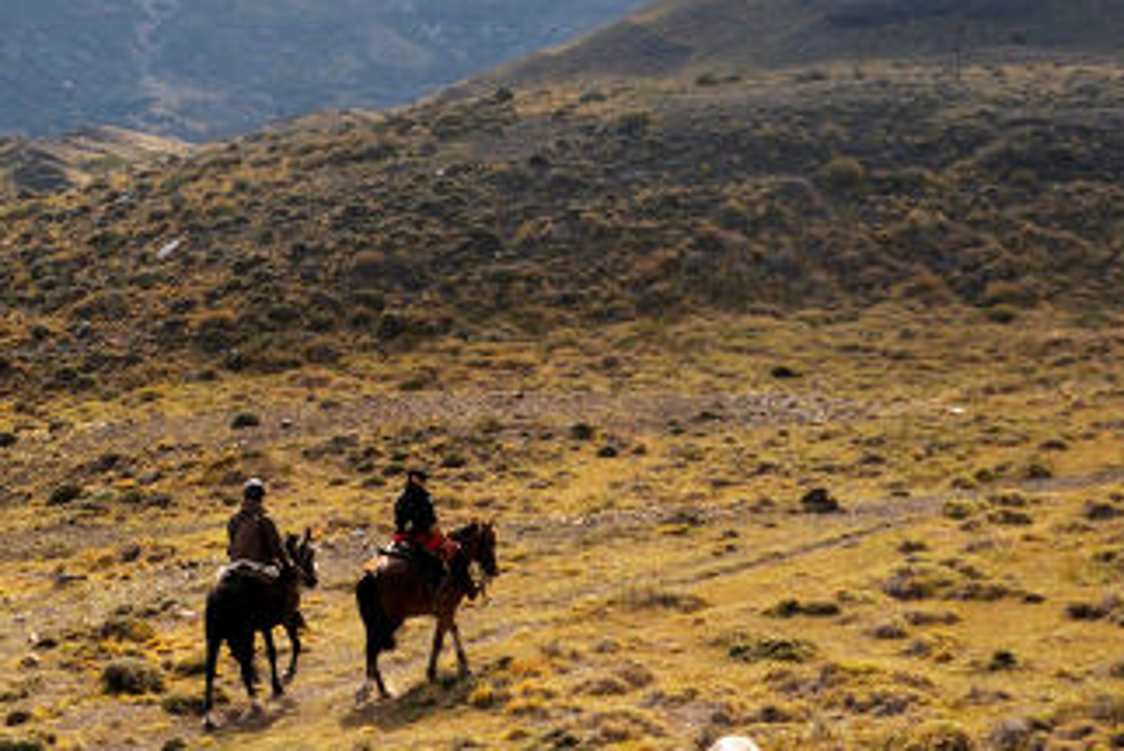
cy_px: -73
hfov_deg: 18.3
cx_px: 28
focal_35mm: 109
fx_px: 3405
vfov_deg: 12.4
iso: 400
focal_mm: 26
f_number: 9
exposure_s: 1/250
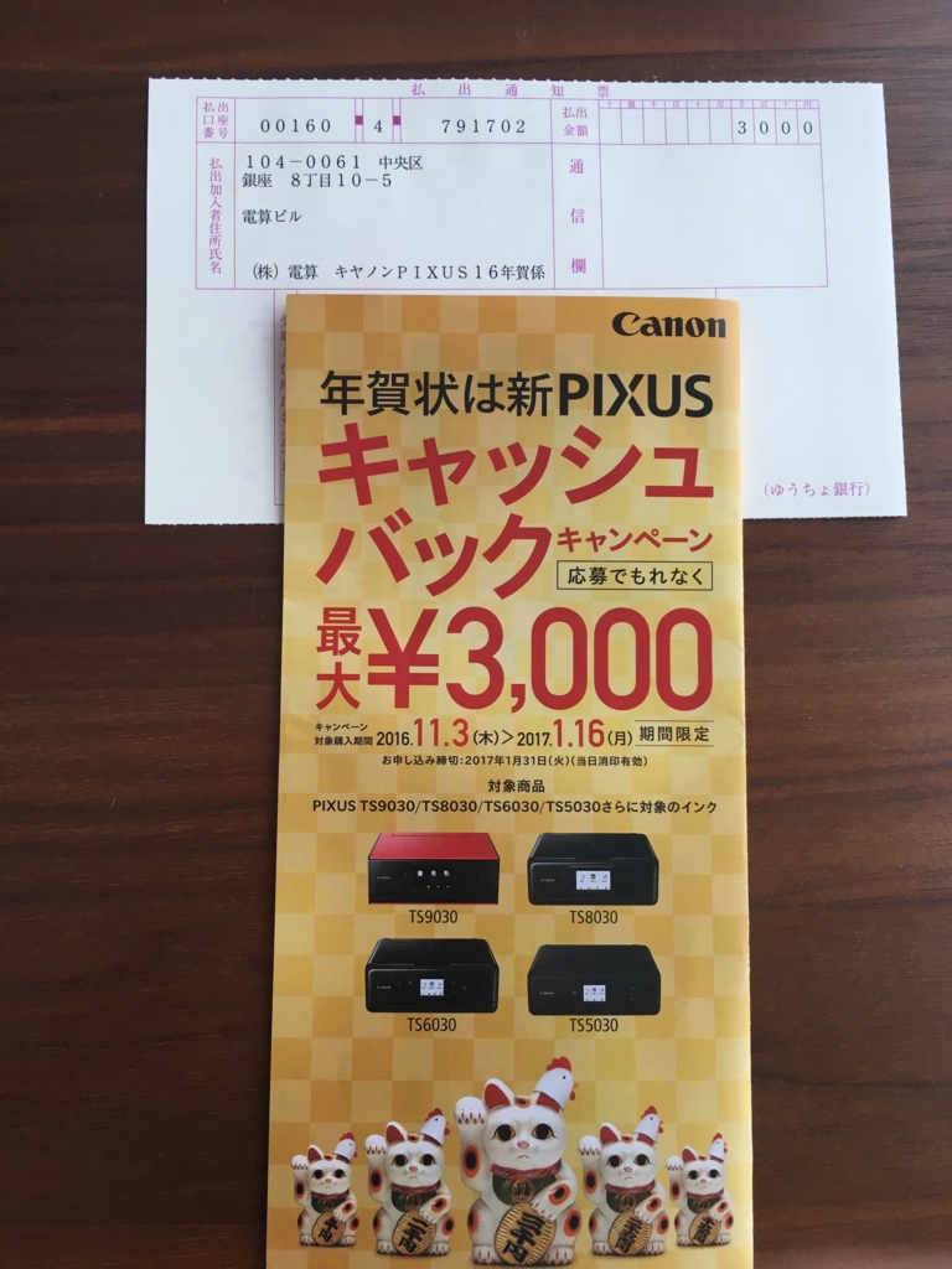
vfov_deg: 61.7
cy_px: 634
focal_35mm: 29
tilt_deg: -84.6
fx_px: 1063
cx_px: 476
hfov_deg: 48.2
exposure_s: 1/40
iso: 25
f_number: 2.2
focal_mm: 4.15
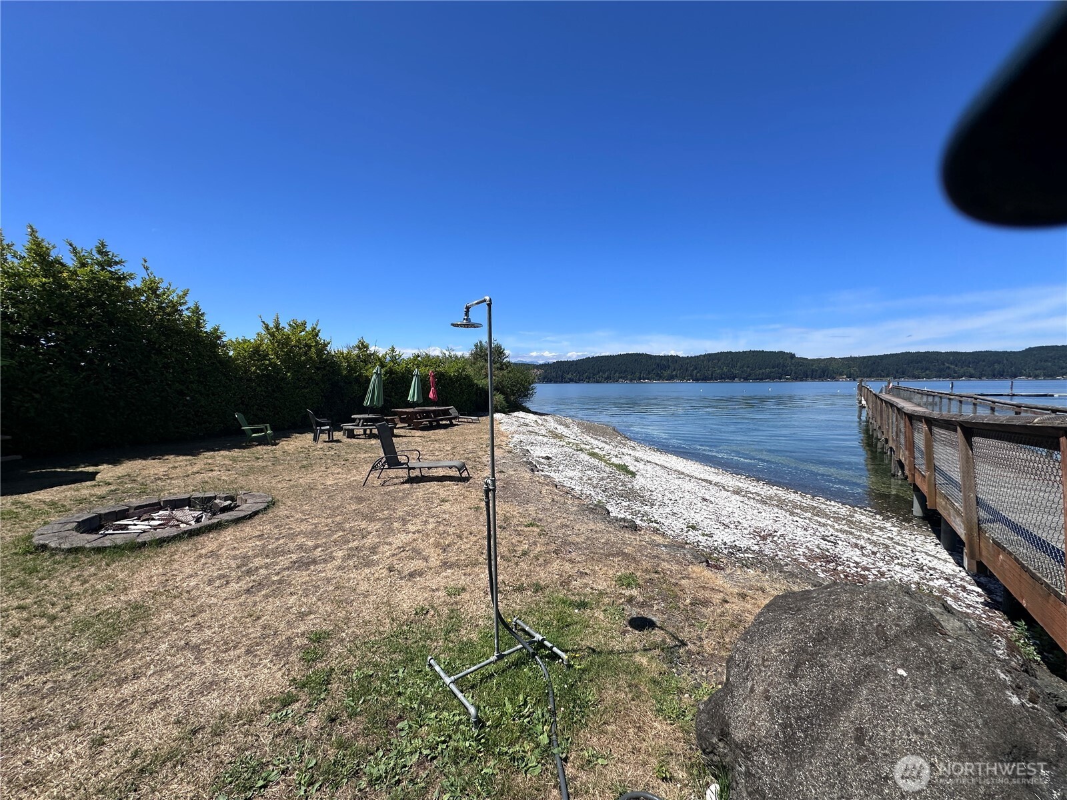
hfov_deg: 102.1
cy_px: 400
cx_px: 534
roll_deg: +0.0
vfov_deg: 85.7
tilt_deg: -1.8
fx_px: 432
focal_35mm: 14
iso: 50
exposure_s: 1/2959
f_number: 2.2
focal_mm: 2.22
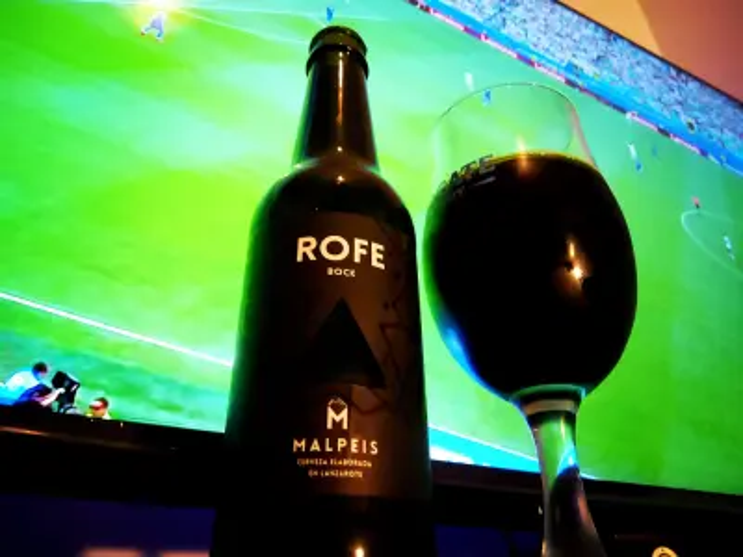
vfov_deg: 49.7
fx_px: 601
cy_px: 278
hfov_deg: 63.4
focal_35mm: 28
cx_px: 372
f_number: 2
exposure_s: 1/25.1
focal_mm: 3.54
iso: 800
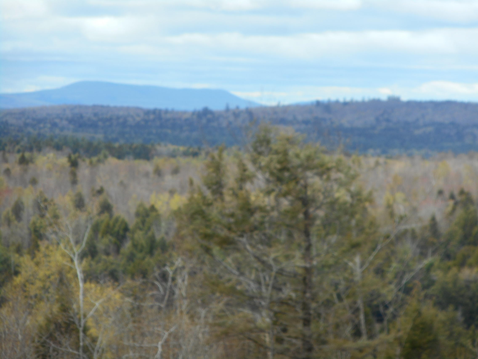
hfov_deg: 9.9
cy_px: 180
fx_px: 2762
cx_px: 239
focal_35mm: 200
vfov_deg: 7.4
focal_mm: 36
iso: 80
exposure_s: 1/160
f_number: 6.6
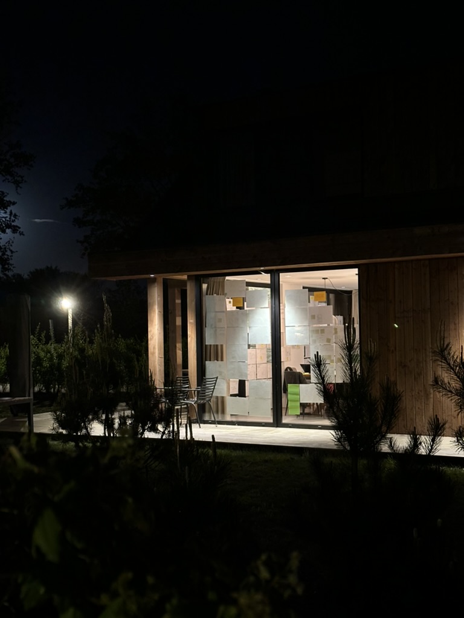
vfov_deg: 39.7
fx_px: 858
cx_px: 232
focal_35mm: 48
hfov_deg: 30.3
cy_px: 309
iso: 800
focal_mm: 6.86
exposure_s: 1/20
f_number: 1.78
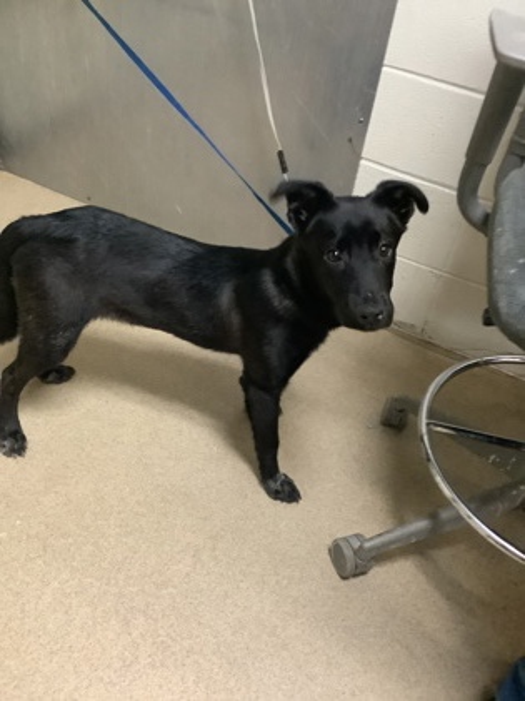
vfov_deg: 58.4
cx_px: 262
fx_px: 627
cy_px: 350
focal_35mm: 31
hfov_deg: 45.4
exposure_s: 1/30
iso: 500
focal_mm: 3.3
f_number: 2.4
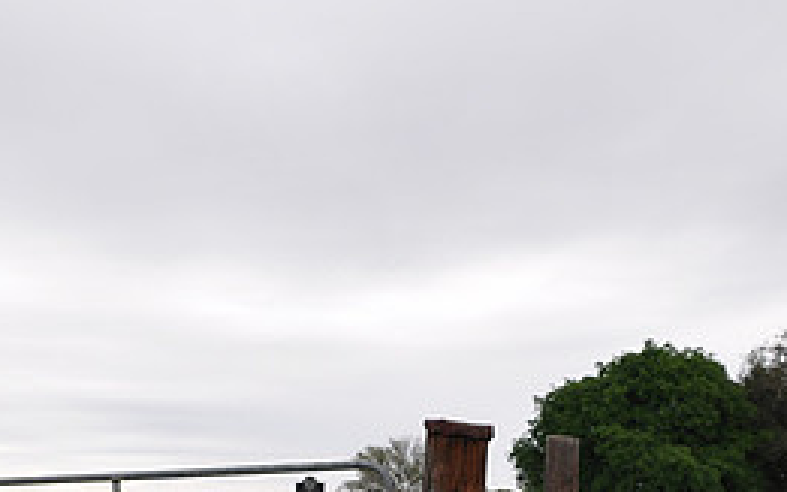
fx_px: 1308
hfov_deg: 33.2
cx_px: 256
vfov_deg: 20.3
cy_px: 545
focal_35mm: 61
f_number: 7.1
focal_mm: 18
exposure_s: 1/50
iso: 200
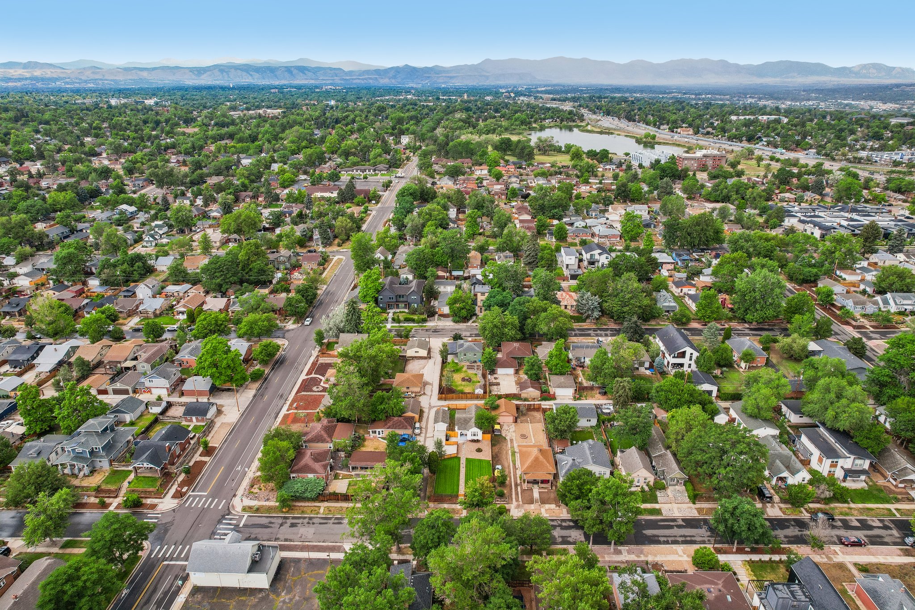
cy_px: 305
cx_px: 458
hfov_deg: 78.6
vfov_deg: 57.2
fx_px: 559
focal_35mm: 22
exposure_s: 1/640
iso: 130
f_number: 2.8
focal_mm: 8.4
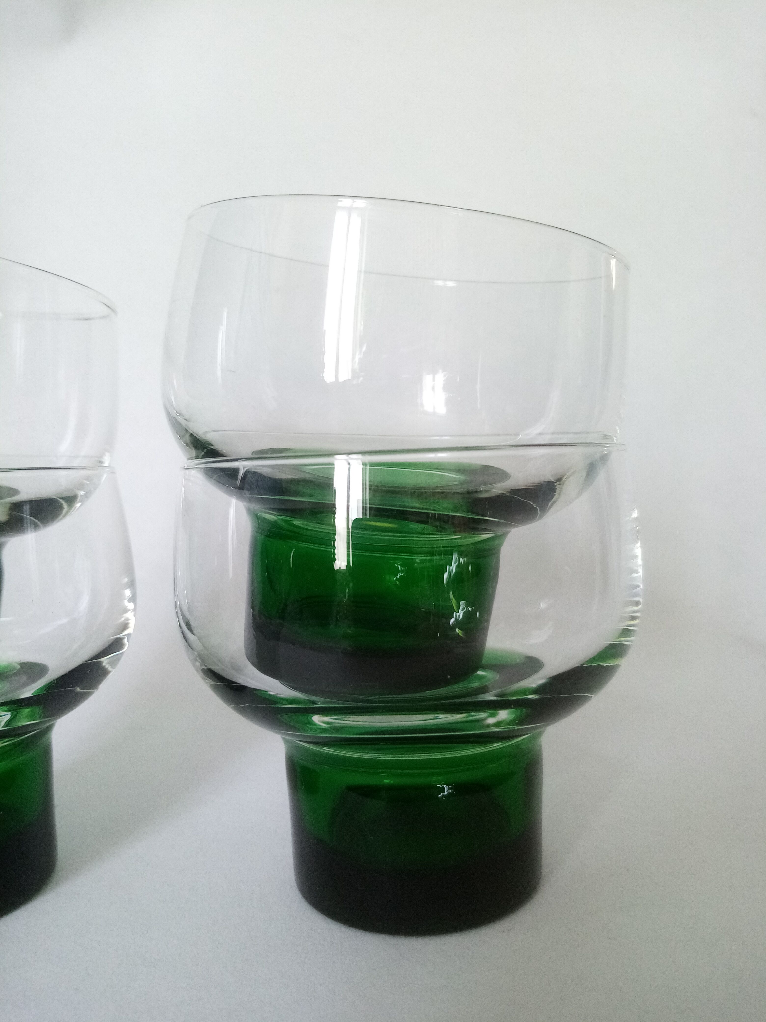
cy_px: 511
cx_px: 383
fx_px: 767
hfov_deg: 53.1
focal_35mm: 26
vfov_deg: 67.3
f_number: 1.8
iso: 151
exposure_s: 1/50
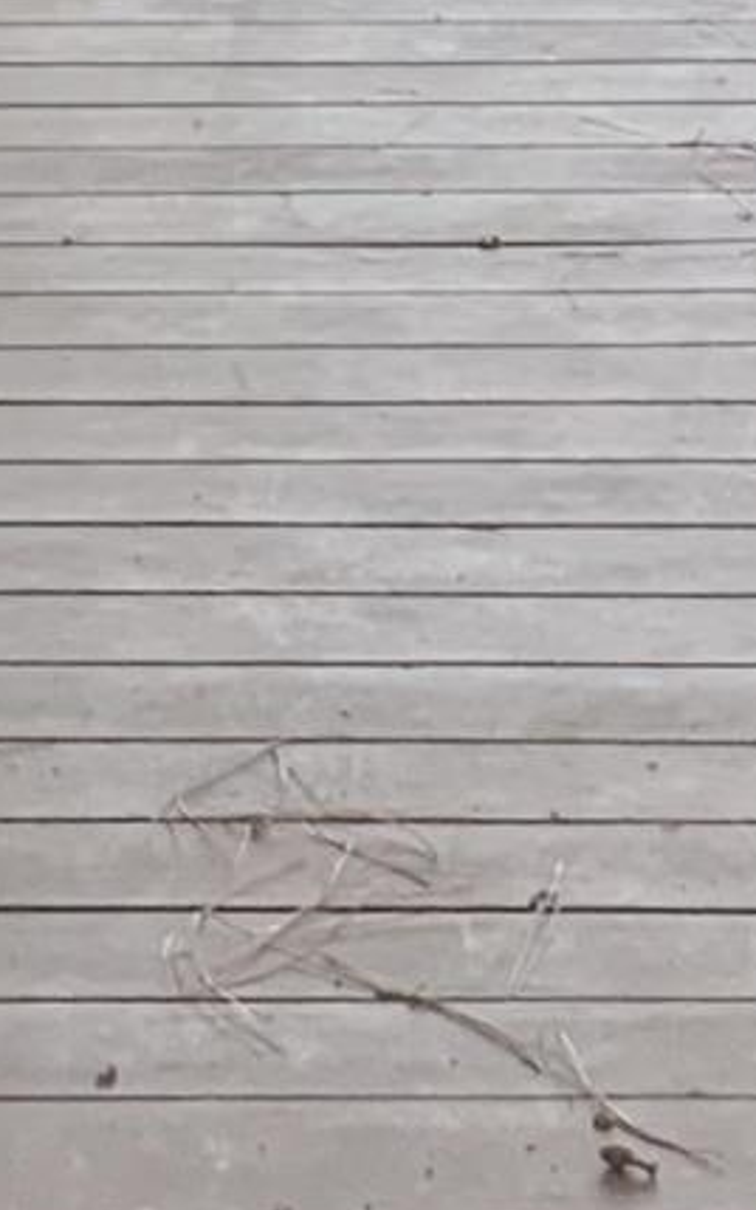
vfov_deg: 9.4
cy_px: -384
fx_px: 7255
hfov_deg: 5.9
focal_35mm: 220
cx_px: 889
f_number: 1.8
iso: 50
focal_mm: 3
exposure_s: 1/60
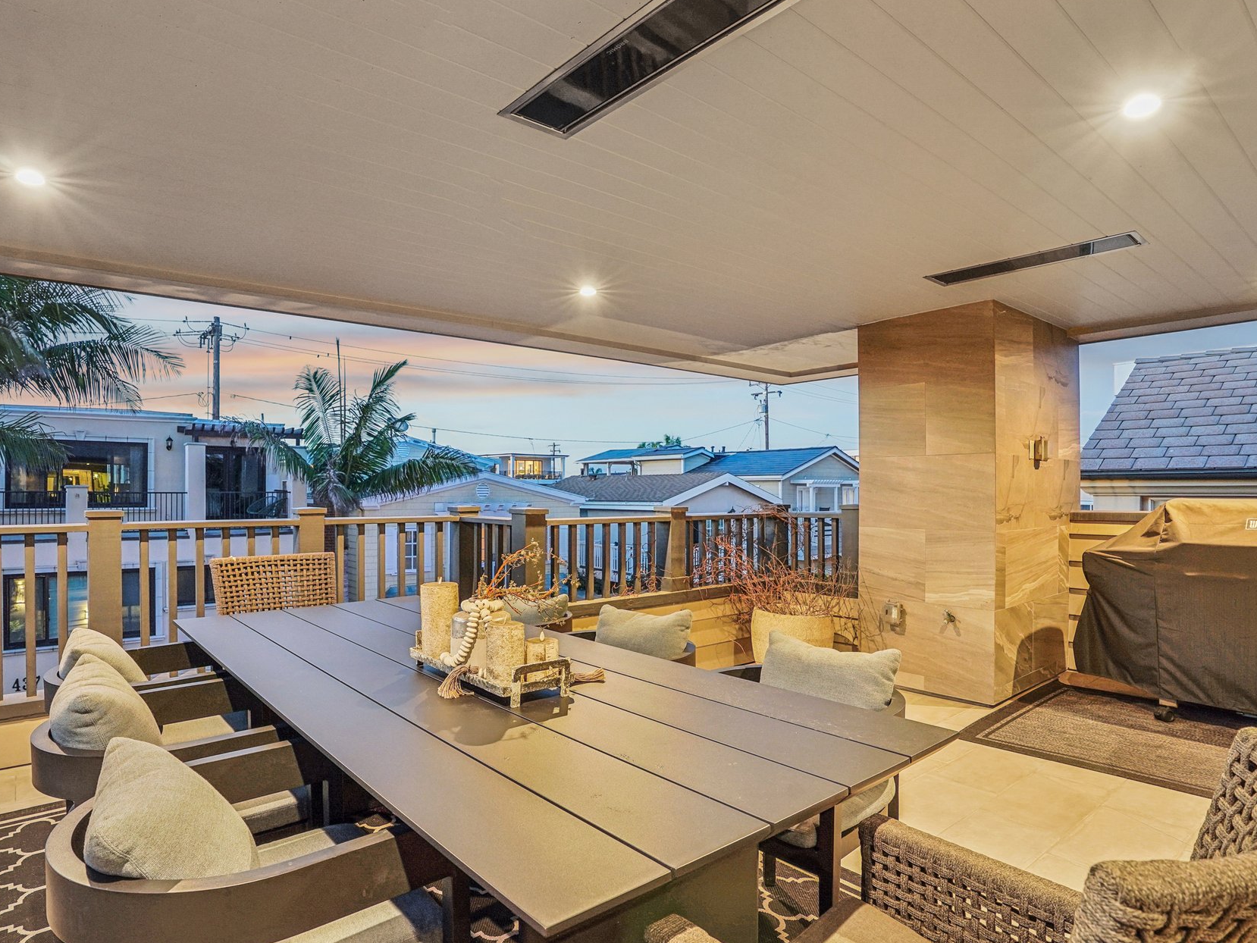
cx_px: 572
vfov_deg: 68.7
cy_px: 495
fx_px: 690
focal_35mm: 19
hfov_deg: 84.4
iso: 800
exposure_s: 1/2
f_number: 8
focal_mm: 16
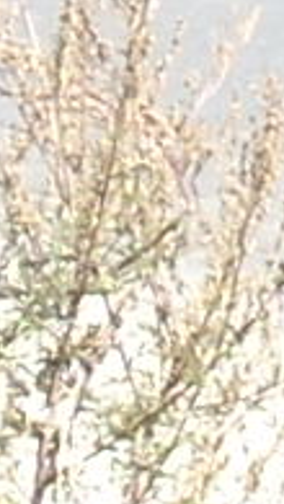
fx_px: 17286
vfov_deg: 1.7
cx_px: 720
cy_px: -501
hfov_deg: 0.9
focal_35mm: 1294
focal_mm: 18.6
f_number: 5.2
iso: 64
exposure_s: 1/84.8
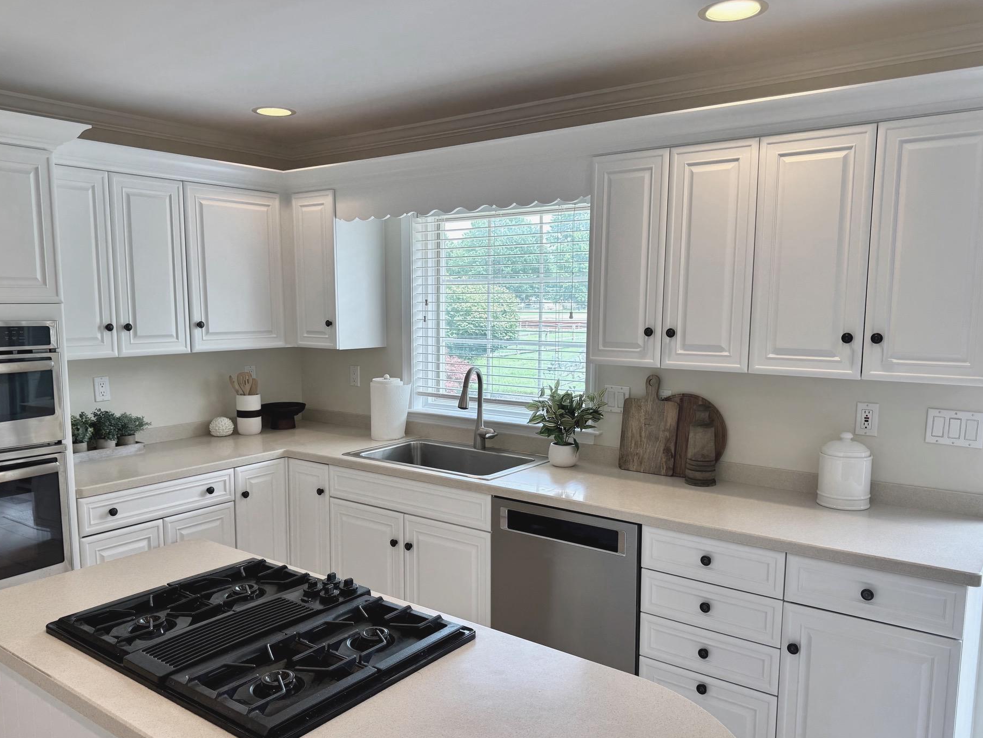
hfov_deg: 65.3
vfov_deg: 51.3
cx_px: 460
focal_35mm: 27
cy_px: 404
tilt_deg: -7.3
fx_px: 767
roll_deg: +0.4
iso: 50
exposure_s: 1/120
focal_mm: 6.76
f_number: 1.78
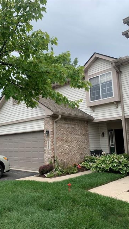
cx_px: 52
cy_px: 116
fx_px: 176
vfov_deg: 66.1
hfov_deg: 40.0
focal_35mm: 29
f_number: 1.8
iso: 25
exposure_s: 1/1176
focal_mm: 4.25
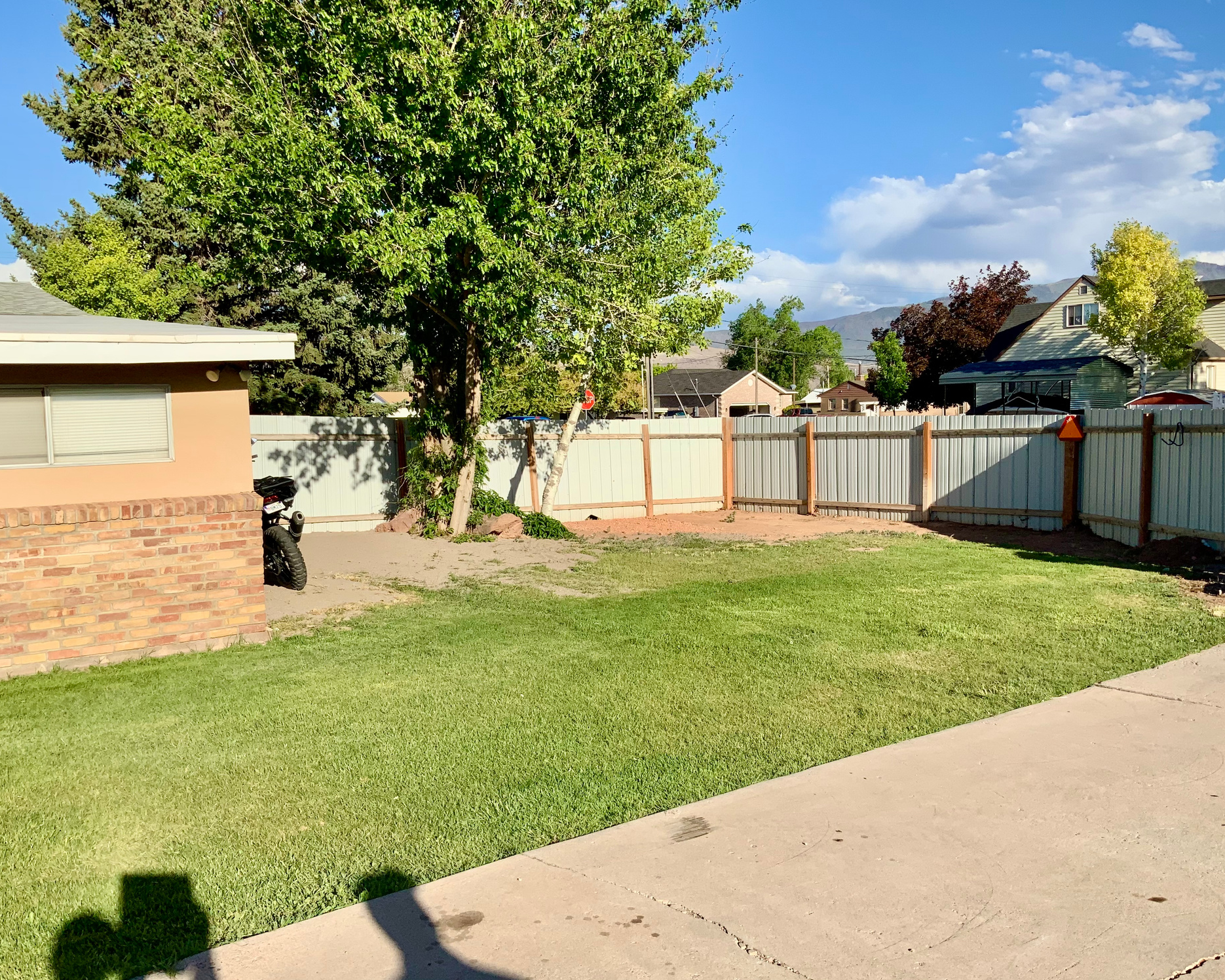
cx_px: 657
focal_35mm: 31
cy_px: 502
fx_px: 1124
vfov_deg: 47.1
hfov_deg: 57.1
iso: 16
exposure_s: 1/2320
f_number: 1.8
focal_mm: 3
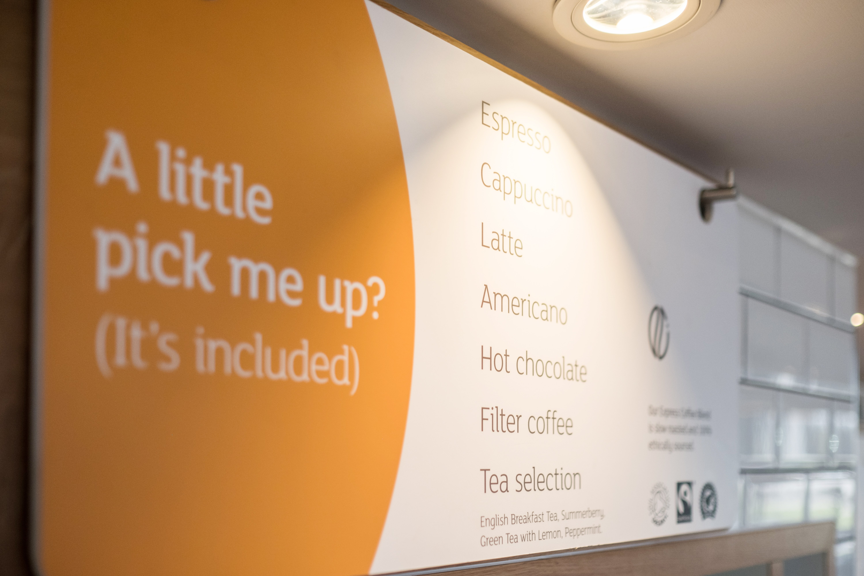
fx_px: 840
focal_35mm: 35
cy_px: 288
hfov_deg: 54.4
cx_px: 432
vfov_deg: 37.9
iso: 400
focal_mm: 23
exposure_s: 1/1900
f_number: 1.4
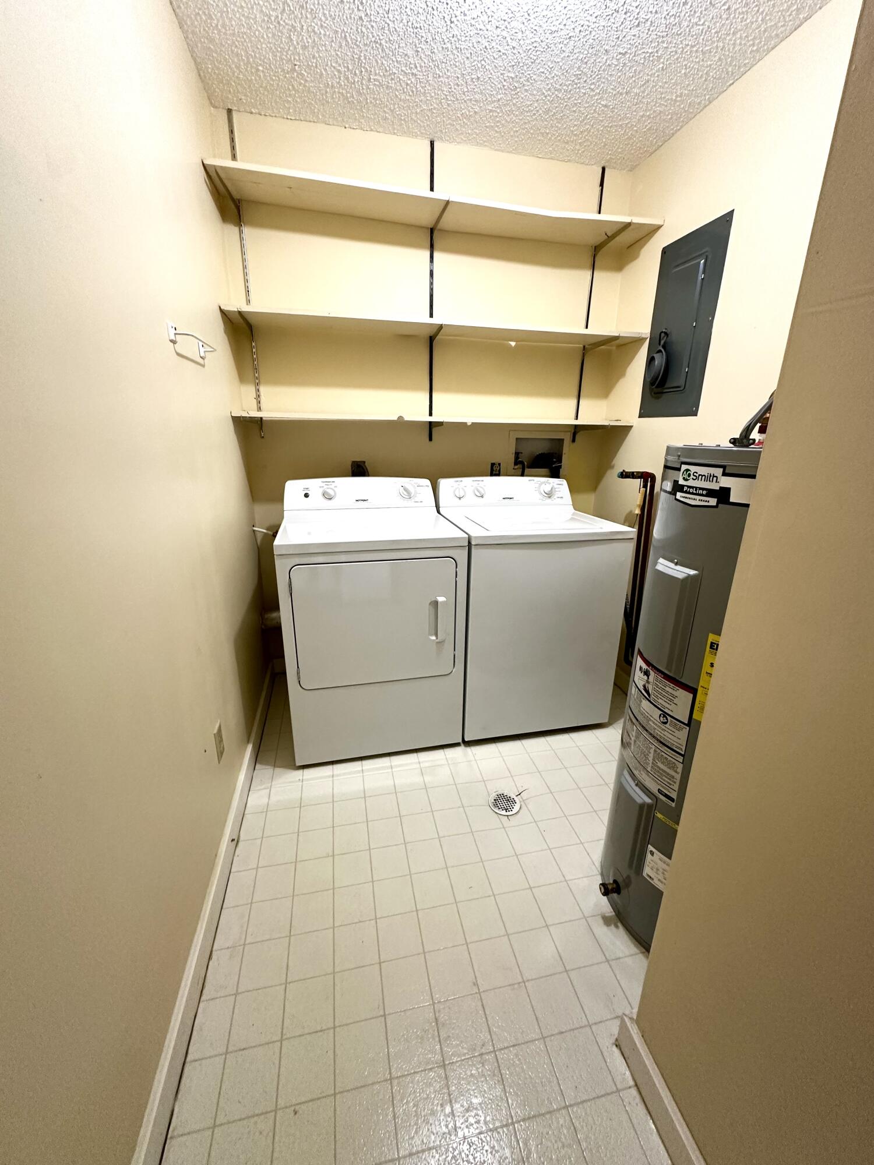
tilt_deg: -17.8
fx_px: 471
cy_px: 582
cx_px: 437
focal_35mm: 14
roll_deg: -1.7
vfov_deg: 102.1
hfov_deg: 85.7
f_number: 2.2
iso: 250
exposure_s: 1/60
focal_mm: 2.22
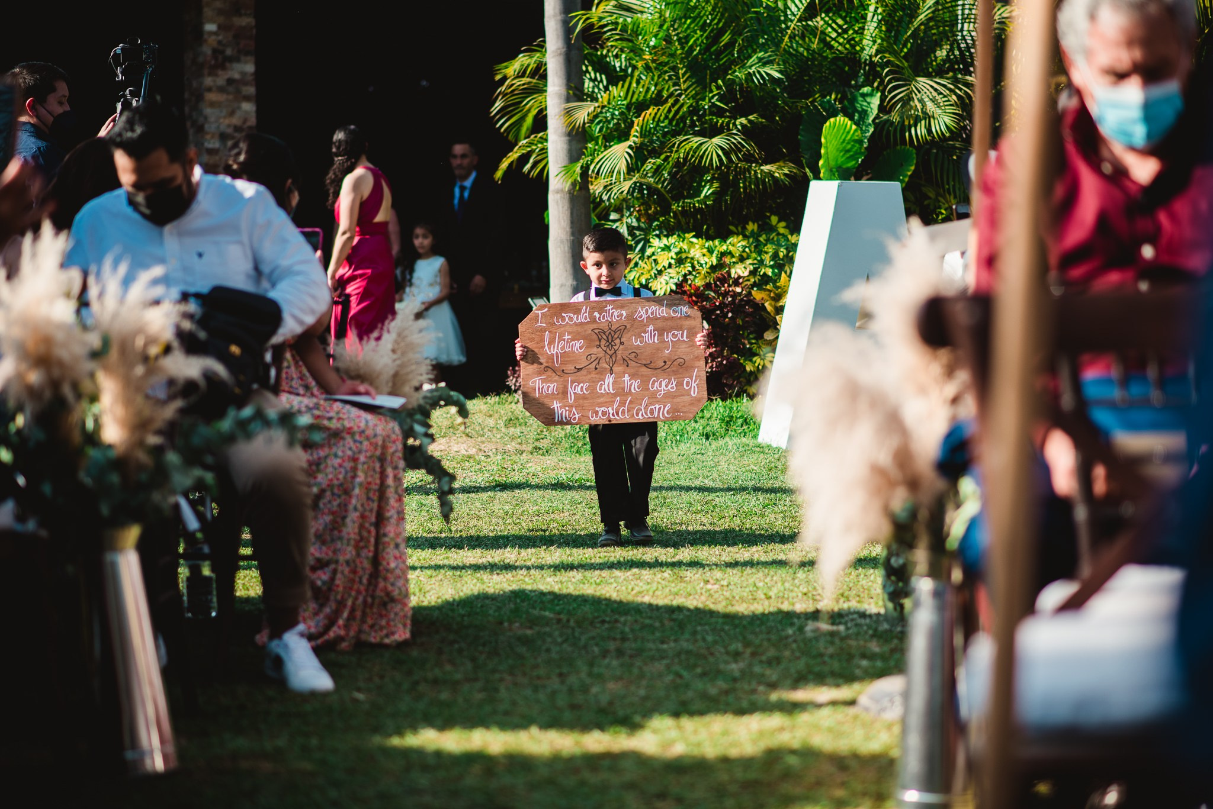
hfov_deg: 23.9
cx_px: 606
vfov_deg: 16.1
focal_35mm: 85
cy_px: 404
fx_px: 2865
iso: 80
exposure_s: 1/2000
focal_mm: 85
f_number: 2.5
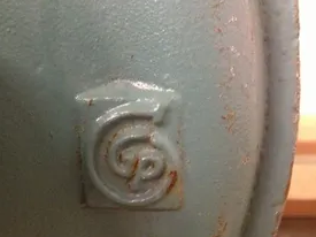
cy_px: 159
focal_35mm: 51
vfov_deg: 28.3
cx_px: 131
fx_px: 465
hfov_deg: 37.4
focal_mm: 4.28
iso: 500
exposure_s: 1/15
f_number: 2.4
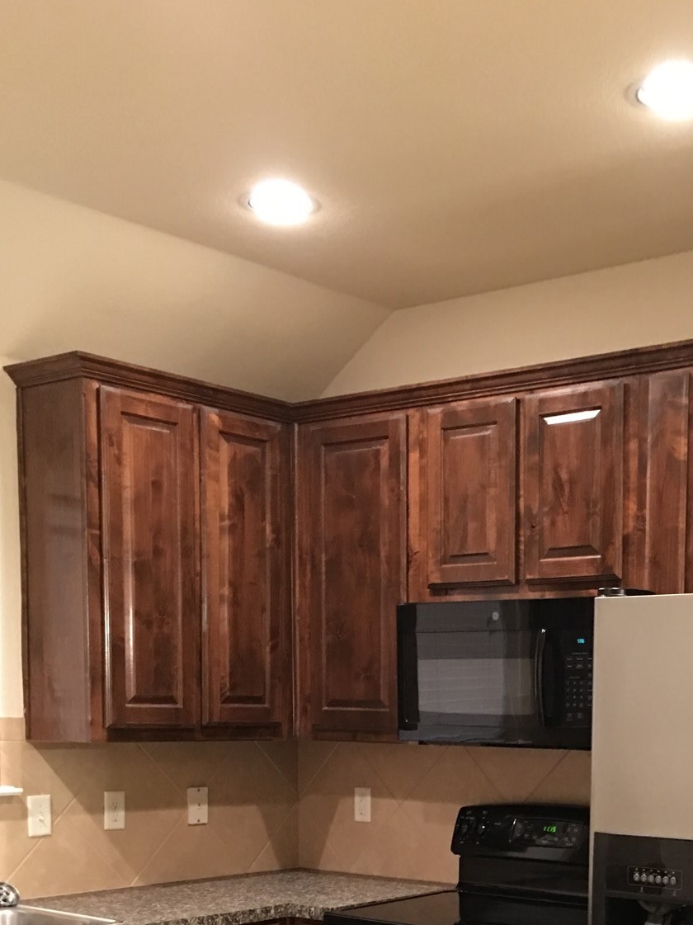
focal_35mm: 53
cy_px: 817
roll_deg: -1.4
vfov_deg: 34.4
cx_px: 536
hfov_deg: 27.1
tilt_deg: -3.0
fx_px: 1416
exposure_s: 1/4
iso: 80
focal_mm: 4.15
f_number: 2.2
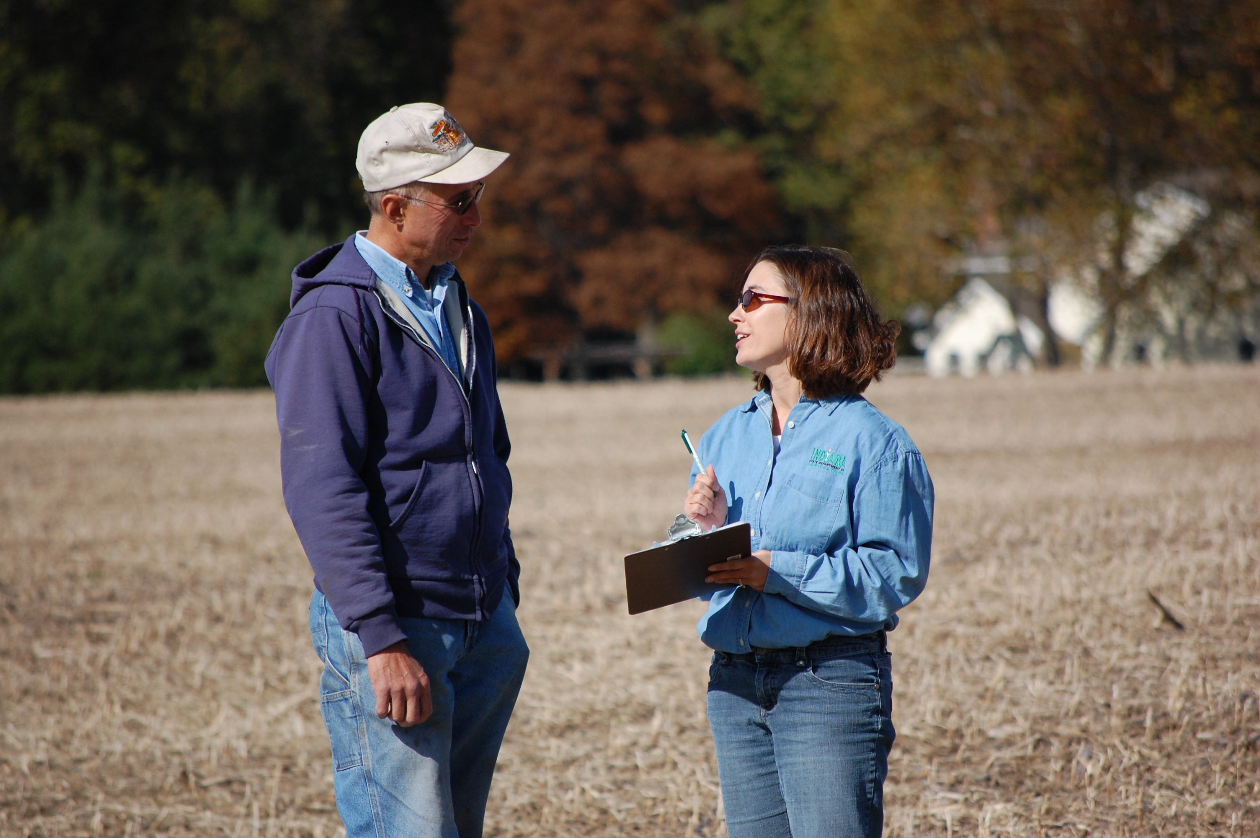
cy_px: 419
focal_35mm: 300
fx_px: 10491
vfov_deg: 4.6
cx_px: 630
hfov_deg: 6.9
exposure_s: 1/2000
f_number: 5.6
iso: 400
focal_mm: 200
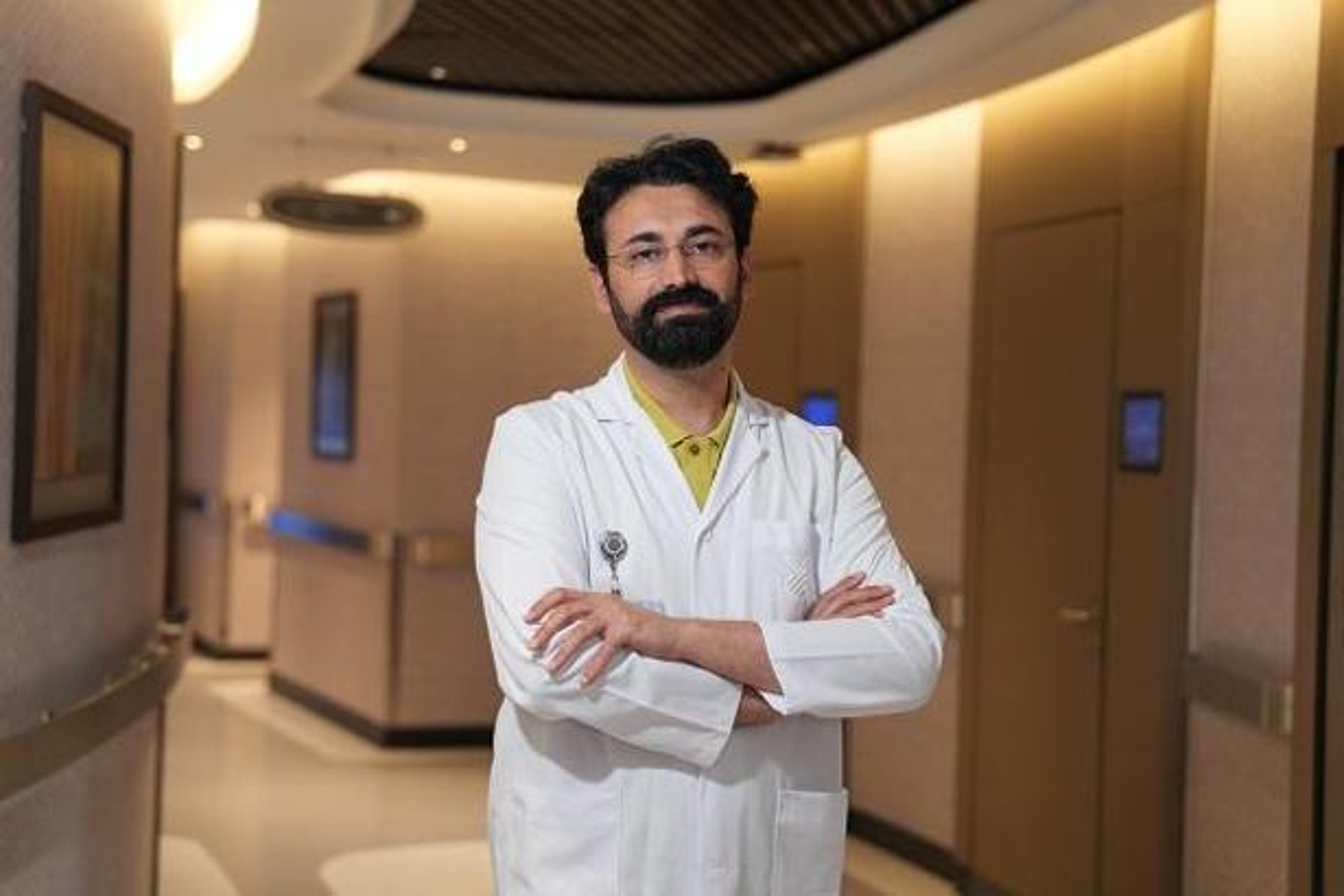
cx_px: 672
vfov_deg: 19.5
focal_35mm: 70
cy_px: 448
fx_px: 2613
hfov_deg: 28.8
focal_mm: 70
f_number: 2.8
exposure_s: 1/50
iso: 320
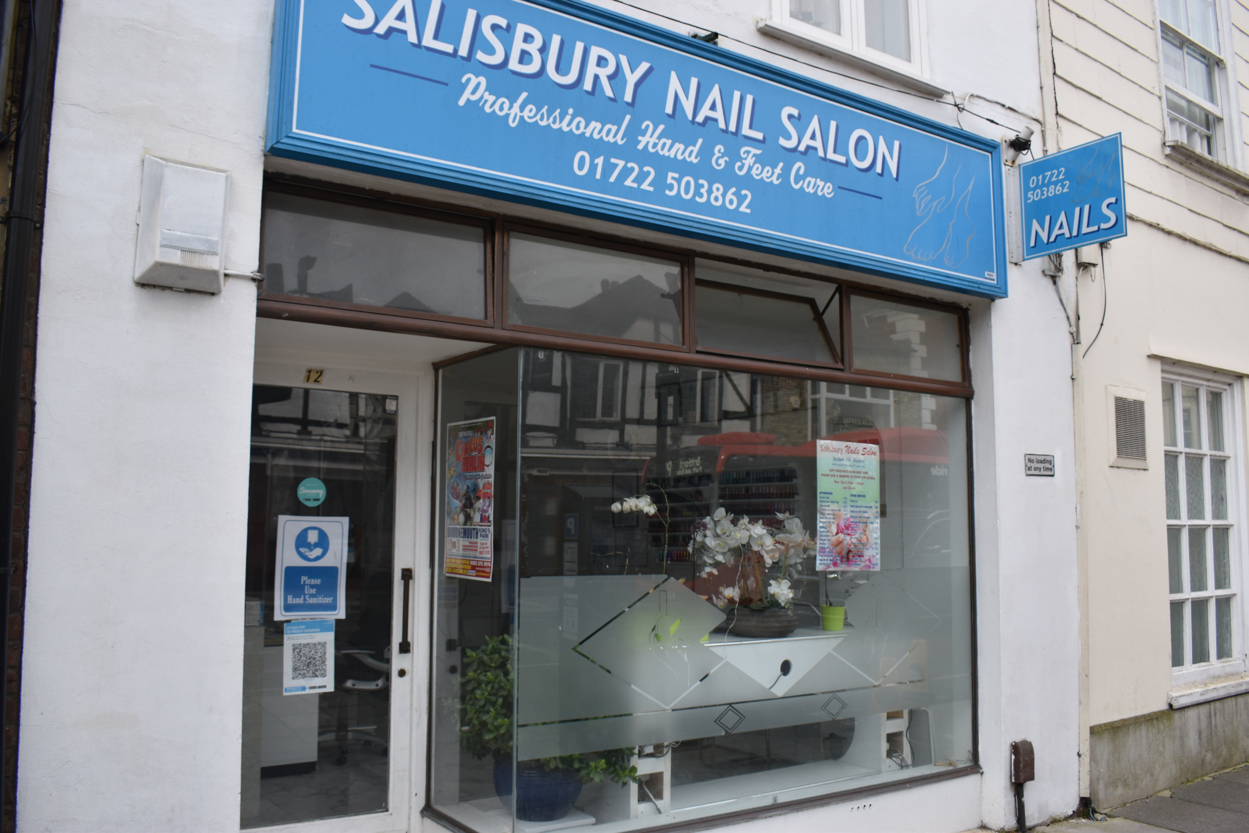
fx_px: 1041
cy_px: 416
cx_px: 624
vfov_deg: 43.6
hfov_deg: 61.9
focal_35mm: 30
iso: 200
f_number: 5.6
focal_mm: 20
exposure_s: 1/250
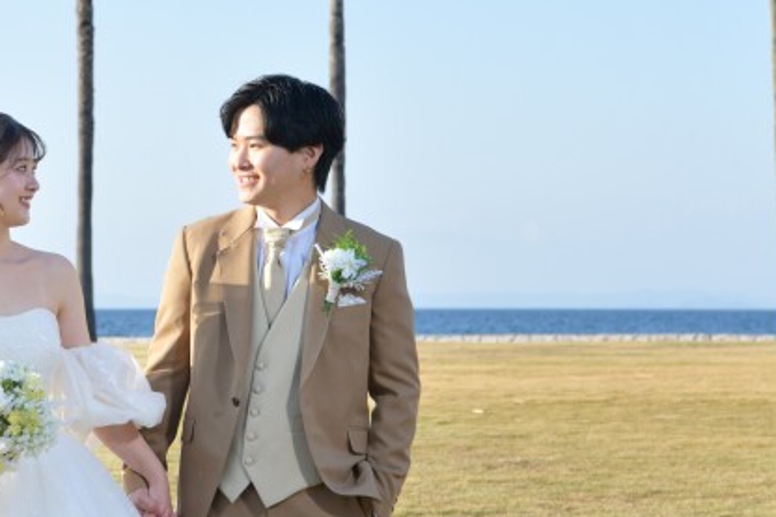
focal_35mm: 127
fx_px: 2736
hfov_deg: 15.9
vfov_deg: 10.8
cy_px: 111
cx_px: 48
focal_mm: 66
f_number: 6.3
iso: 100
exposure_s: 1/160
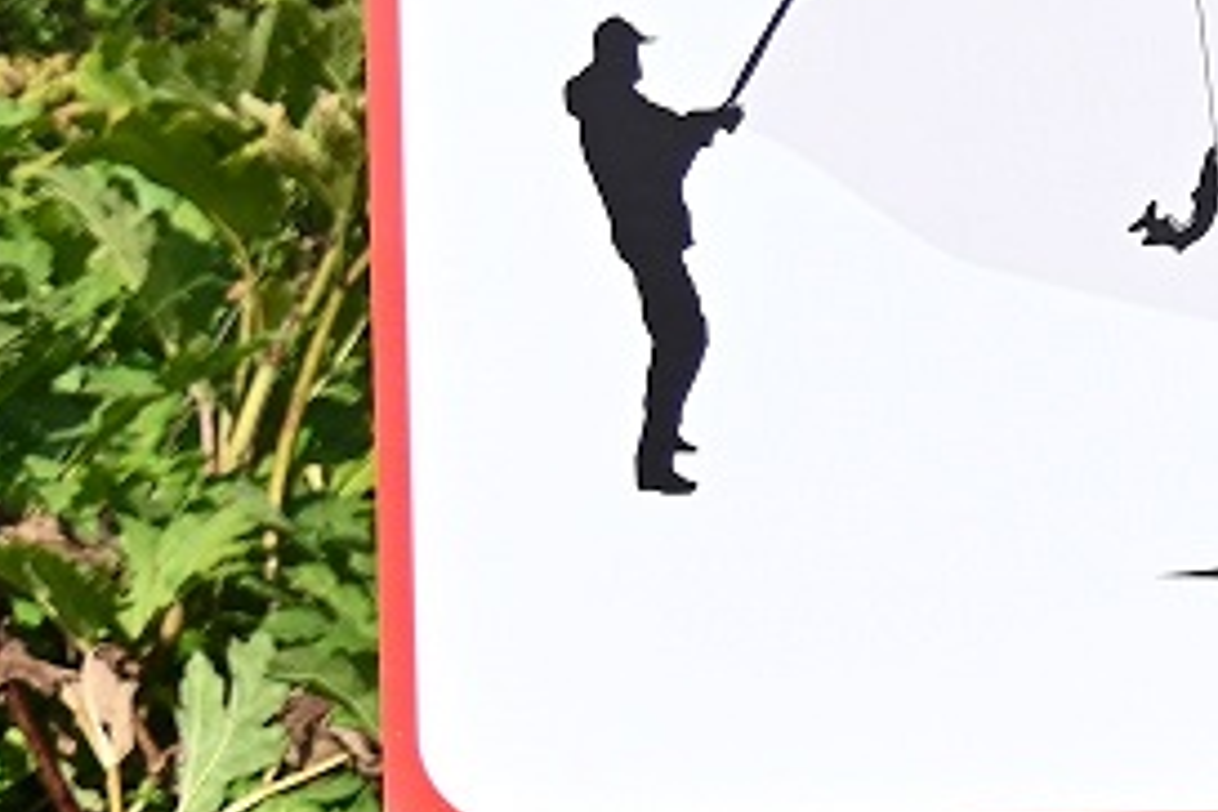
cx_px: 2994
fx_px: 5988
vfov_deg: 7.7
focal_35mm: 177
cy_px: 138
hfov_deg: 10.0
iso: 200
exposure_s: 1/2000
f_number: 5
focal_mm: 32
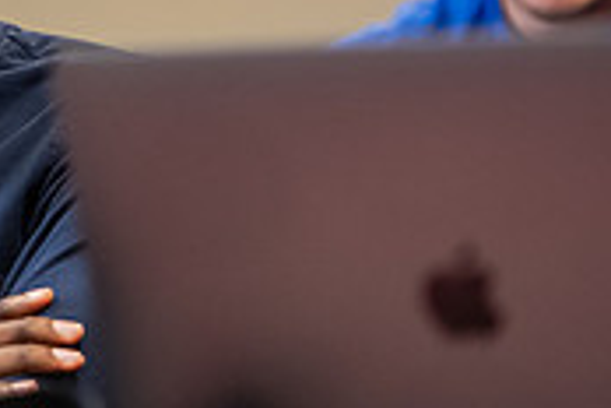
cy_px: 19
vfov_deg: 3.9
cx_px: -337
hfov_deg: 5.8
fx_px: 5923
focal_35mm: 349
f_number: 2.8
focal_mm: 105
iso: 2500
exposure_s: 1/200
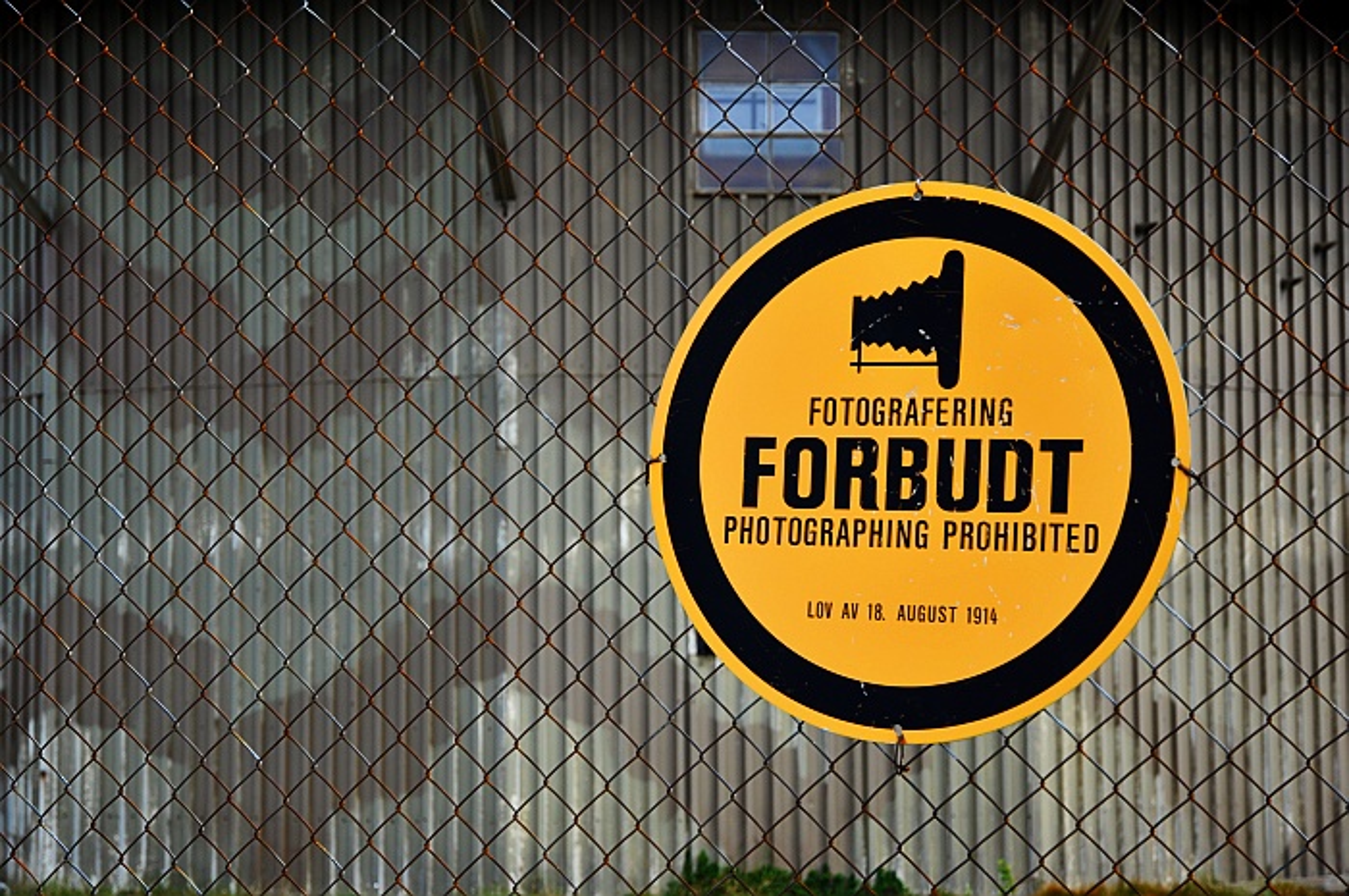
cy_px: 448
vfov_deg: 18.1
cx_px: 674
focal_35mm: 75
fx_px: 2807
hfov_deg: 27.0
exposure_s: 1/640
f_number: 5
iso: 200
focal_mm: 50
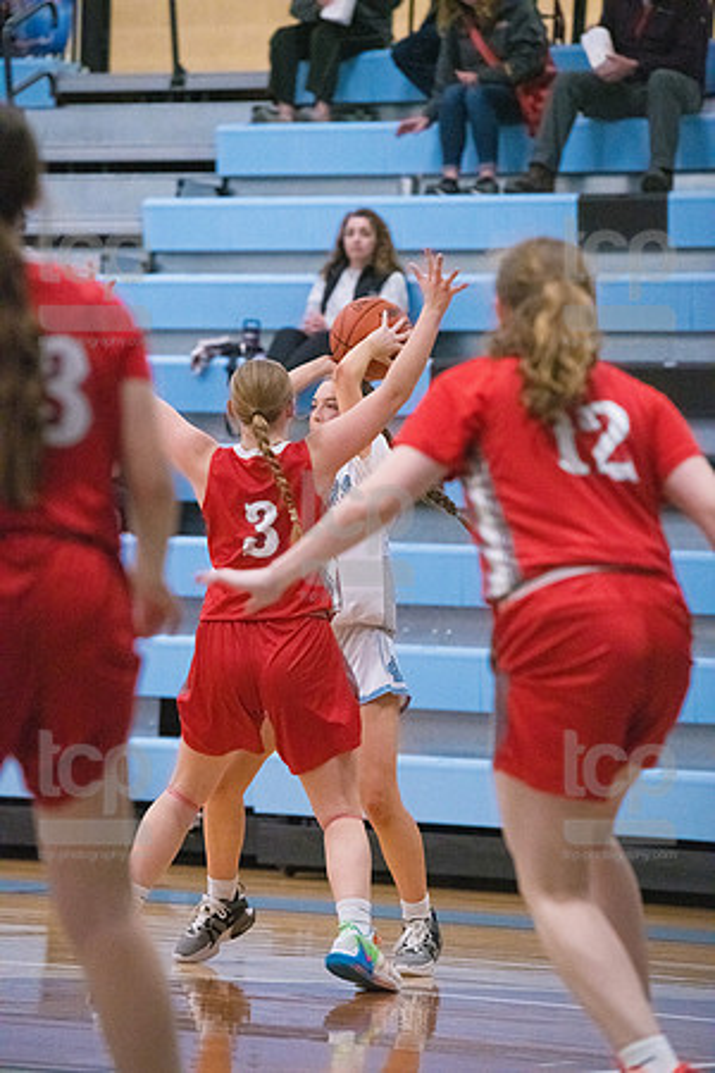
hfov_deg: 7.6
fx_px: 5362
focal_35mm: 180
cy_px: 536
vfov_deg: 11.4
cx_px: 358
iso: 8000
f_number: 4
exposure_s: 1/1600
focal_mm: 180
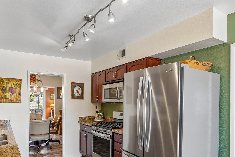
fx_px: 170
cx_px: 107
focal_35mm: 26
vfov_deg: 49.1
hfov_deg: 69.3
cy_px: 98
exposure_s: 1/8
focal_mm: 16
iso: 400
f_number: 8
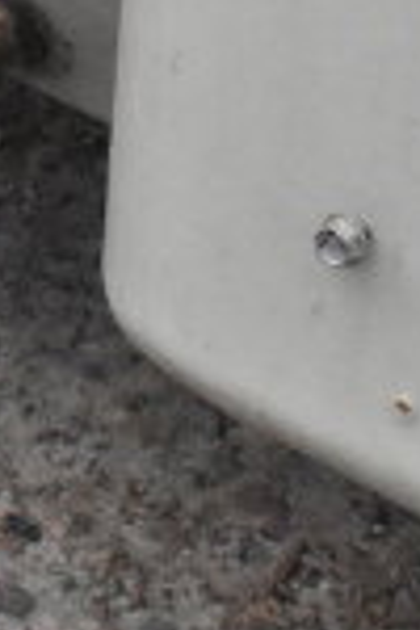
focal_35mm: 192
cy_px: -720
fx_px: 3361
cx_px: 214
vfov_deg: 9.8
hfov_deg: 7.2
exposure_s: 1/800
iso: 6400
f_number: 14
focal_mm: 21
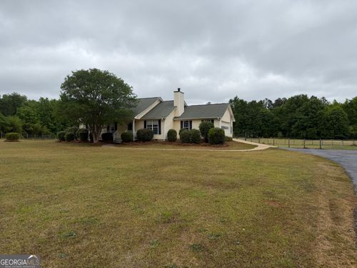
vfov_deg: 56.8
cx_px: 178
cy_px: 134
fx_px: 248
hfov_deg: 71.6
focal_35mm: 24
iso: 80
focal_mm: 6.76
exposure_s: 1/3759
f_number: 1.78
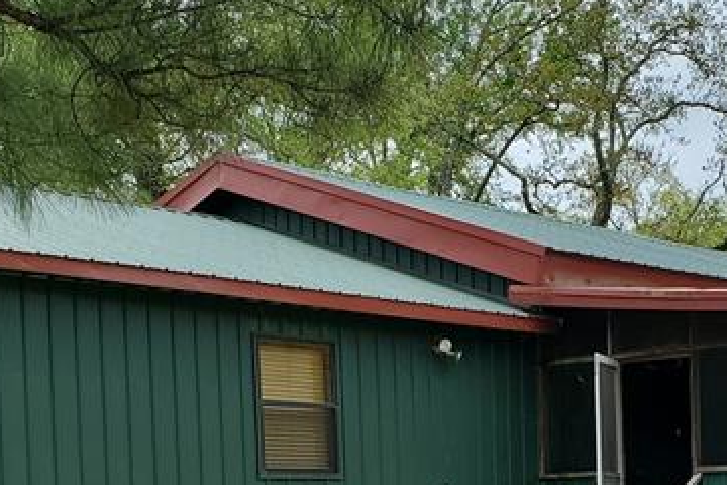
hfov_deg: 26.1
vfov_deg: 17.0
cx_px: 523
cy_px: 570
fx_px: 1555
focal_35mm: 77
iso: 50
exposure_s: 1/415
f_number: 2.4
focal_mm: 4.3
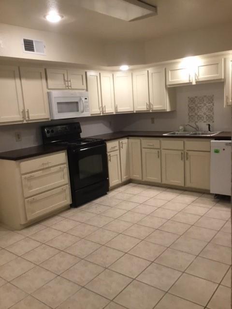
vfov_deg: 58.4
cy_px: 154
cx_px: 116
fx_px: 277
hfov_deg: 45.4
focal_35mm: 31
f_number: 2.4
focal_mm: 3.3
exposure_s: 1/30
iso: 40
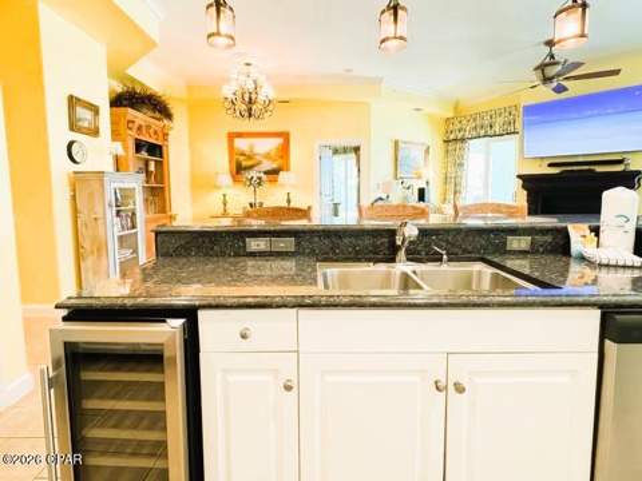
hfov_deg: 102.1
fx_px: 260
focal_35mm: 14
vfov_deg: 85.7
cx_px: 321
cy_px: 240
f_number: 2.2
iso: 200
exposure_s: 1/60
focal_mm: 2.22
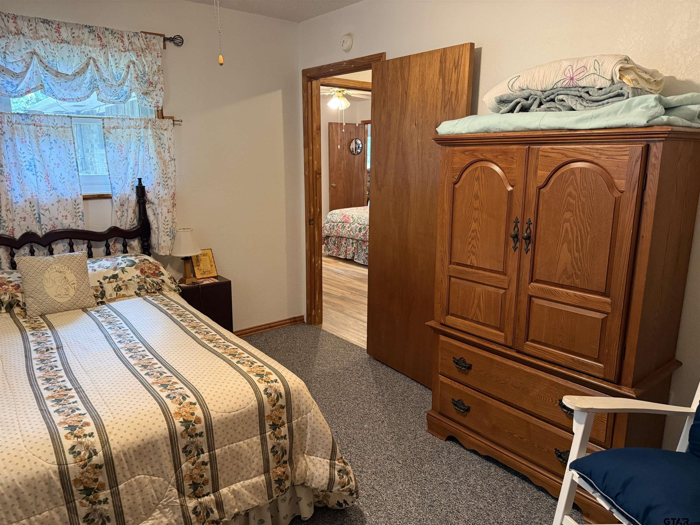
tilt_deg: -11.0
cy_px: 262
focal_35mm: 24
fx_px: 485
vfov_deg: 56.8
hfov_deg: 71.6
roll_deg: -0.8
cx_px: 350
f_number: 1.78
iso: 500
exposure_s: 1/60
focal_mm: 6.76
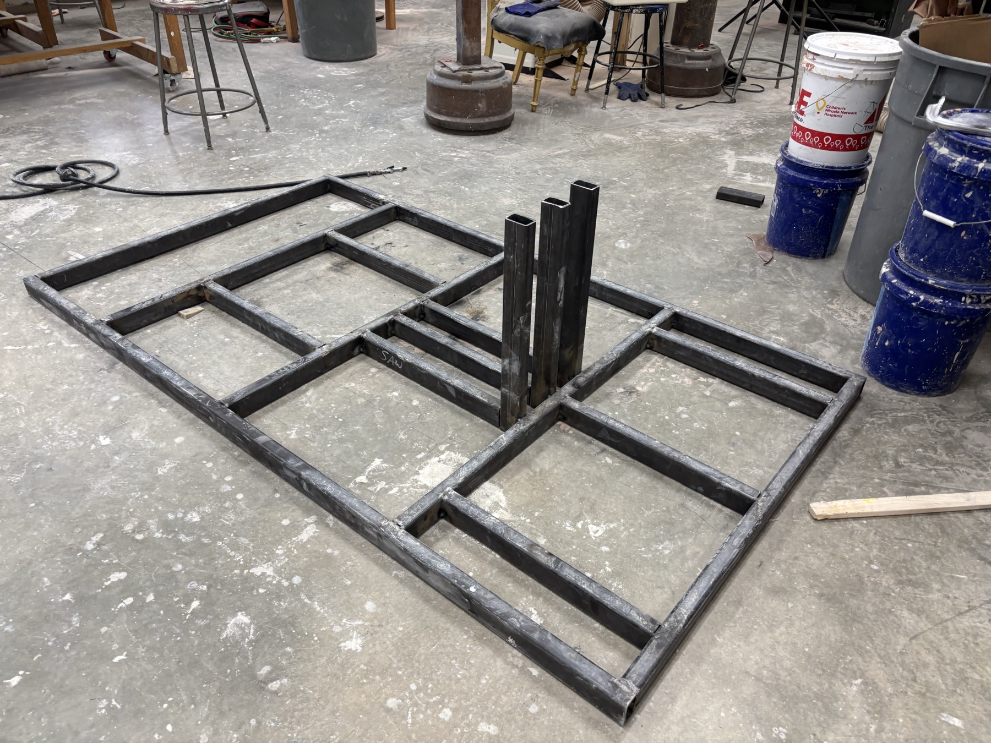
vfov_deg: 53.1
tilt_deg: -36.1
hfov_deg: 67.3
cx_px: 496
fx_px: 744
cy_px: 372
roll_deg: -1.9
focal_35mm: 26
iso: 160
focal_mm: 5.96
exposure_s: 1/60
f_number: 1.6
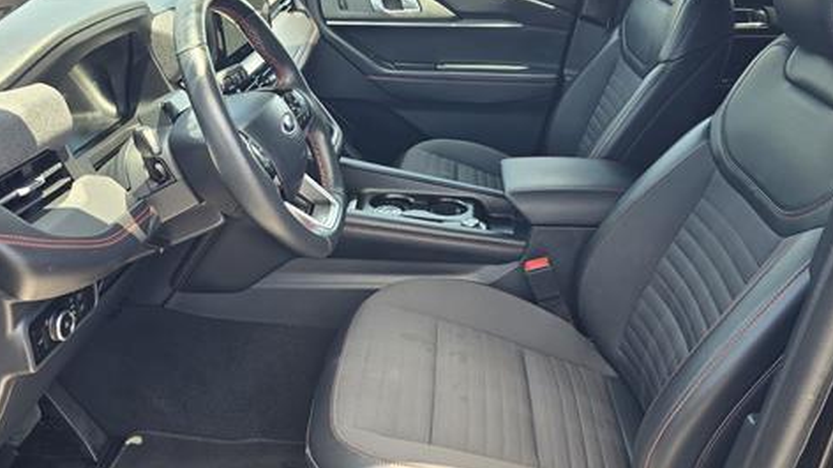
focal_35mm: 34
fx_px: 751
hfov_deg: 58.0
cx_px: 447
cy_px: 244
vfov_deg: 34.6
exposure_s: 1/74.6
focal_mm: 6.3
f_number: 1.7
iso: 16
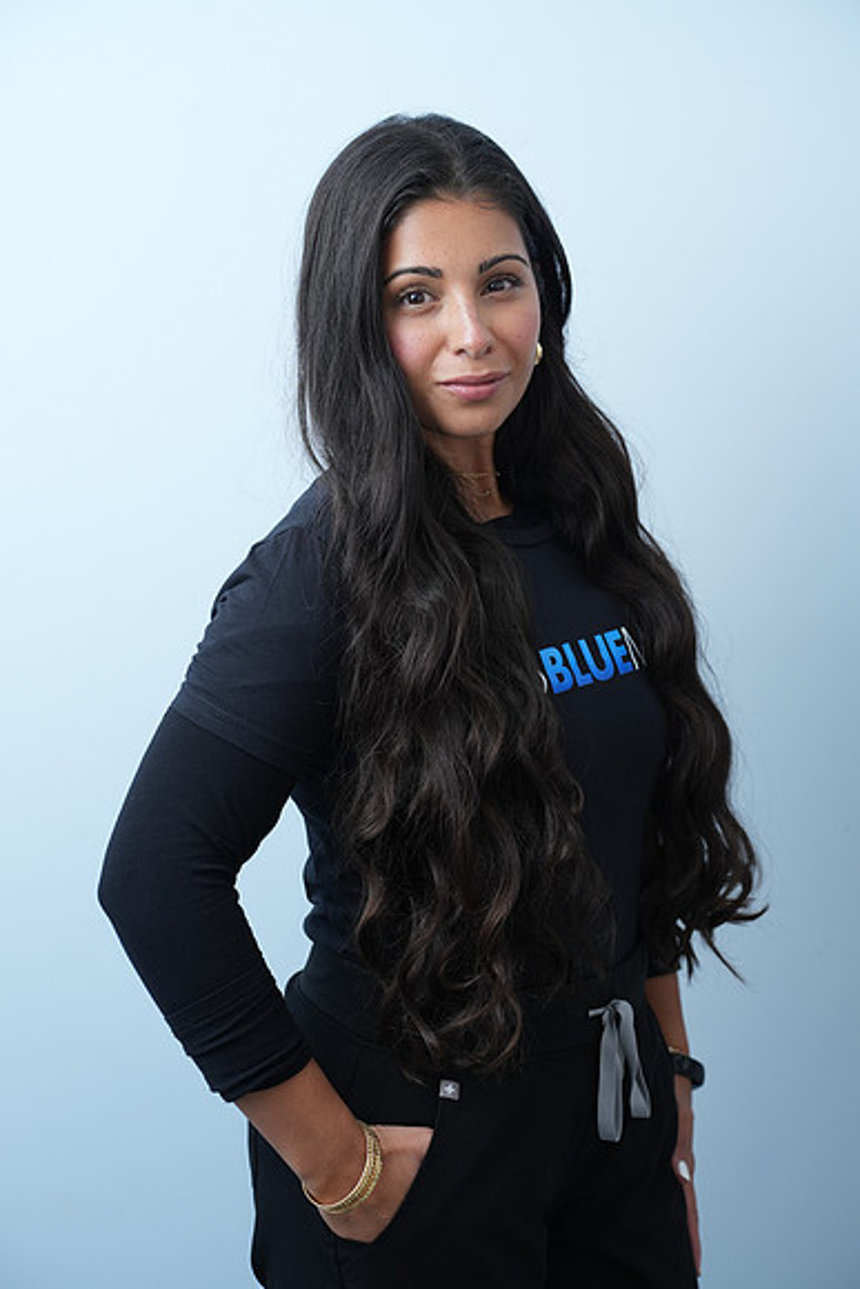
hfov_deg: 19.7
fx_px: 2471
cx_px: 430
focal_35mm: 69
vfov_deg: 29.2
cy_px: 644
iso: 640
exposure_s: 1/250
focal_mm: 69
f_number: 4
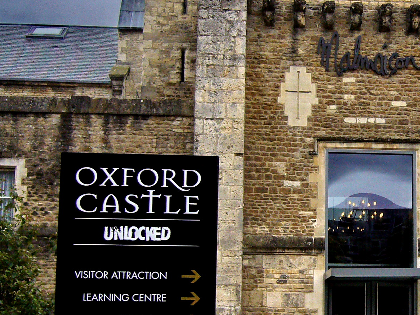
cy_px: 158
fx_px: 1007
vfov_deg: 17.8
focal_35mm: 83
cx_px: 392
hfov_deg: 22.9
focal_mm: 5.8
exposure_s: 1/500
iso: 80
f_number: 2.8
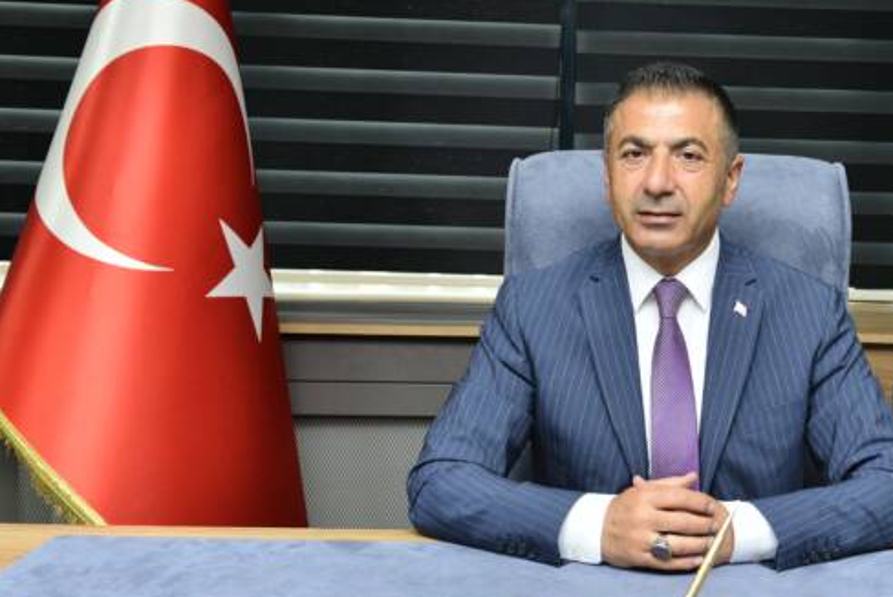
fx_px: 1464
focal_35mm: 59
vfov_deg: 23.0
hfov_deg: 33.2
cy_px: 293
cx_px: 672
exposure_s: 1/60
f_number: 5.6
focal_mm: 36
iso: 800
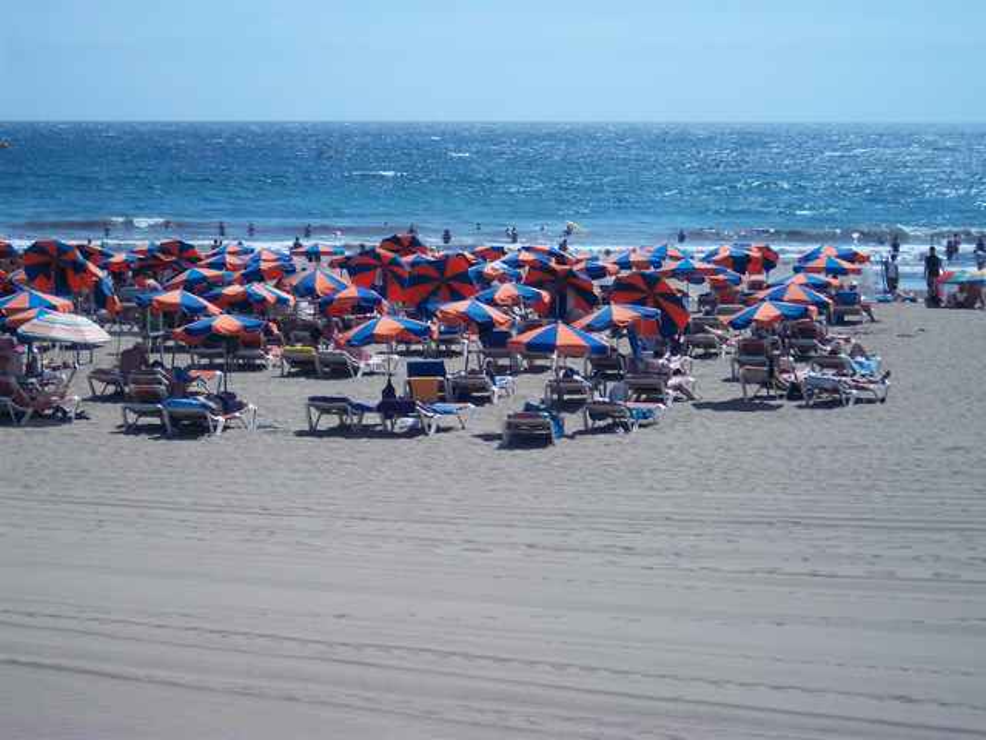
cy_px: 370
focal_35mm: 89
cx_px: 493
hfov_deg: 22.0
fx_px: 2535
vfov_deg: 16.6
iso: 64
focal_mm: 15.99
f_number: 9.9
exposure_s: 1/200
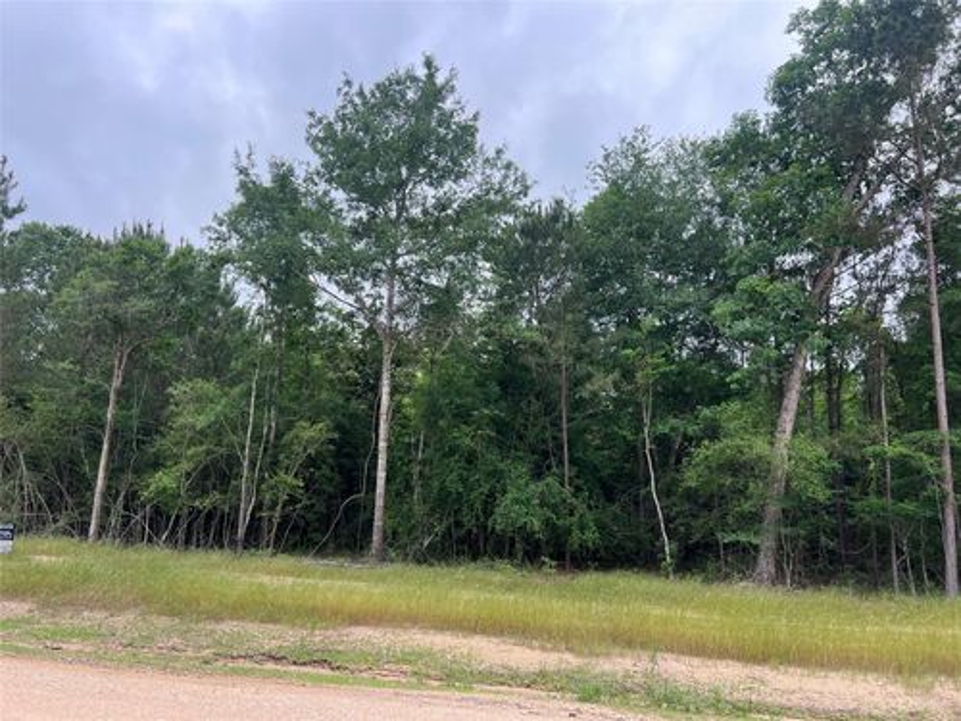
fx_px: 722
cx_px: 480
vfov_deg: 53.1
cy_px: 360
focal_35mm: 26
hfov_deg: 67.3
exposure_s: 1/581
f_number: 1.5
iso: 50
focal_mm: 5.7
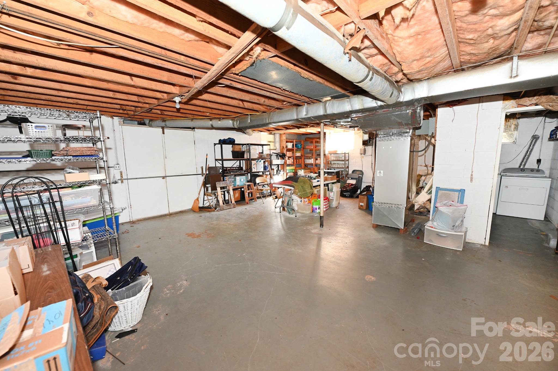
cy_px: 186
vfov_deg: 81.1
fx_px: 217
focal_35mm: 14
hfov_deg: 104.3
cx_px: 279
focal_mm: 14
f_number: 4
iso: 1400
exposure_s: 1/60
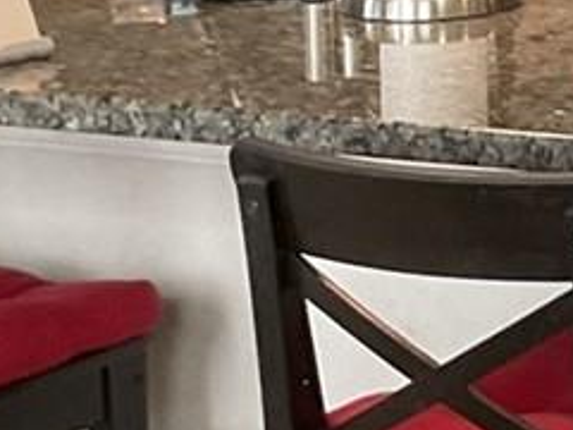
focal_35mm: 193
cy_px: -217
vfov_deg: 7.6
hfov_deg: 9.4
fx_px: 3195
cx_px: 1232
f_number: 1.8
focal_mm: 3
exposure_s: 1/60
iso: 80
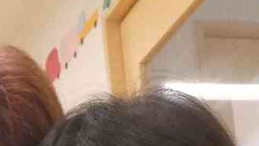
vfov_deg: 6.9
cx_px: -72
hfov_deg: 13.5
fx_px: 1058
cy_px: 478
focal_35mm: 154
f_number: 3.3
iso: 500
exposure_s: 1/60
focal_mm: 4.3
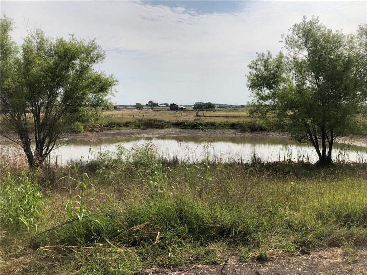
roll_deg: -2.1
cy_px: 138
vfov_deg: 49.7
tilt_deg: -4.6
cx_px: 184
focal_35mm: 28
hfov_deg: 63.4
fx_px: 297
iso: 25
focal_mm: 3.99
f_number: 1.8
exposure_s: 1/4425
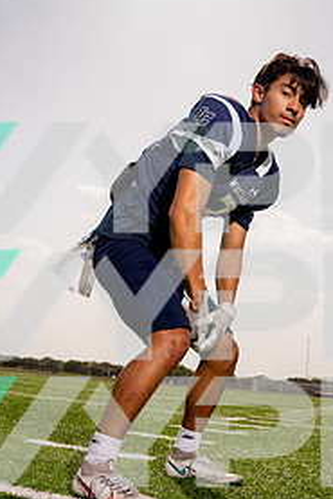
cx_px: 178
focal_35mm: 39
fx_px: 540
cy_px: 306
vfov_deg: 49.1
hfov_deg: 34.2
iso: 100
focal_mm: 24
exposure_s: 1/800
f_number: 4.5
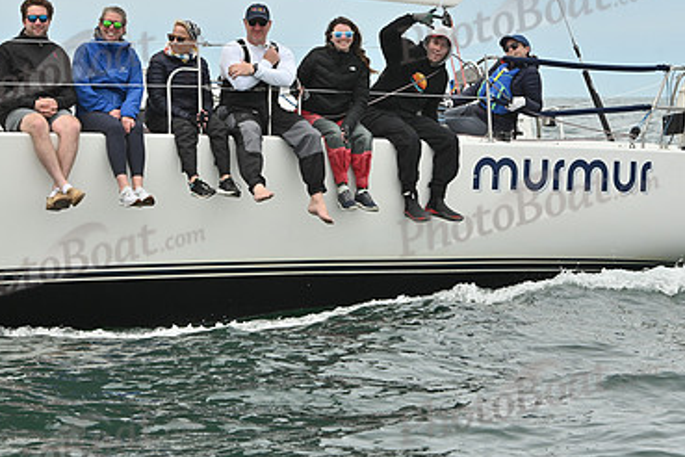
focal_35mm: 173
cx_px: 303
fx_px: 3292
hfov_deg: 11.9
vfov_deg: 7.9
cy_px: 138
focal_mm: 110
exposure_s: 1/1000
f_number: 8
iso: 320
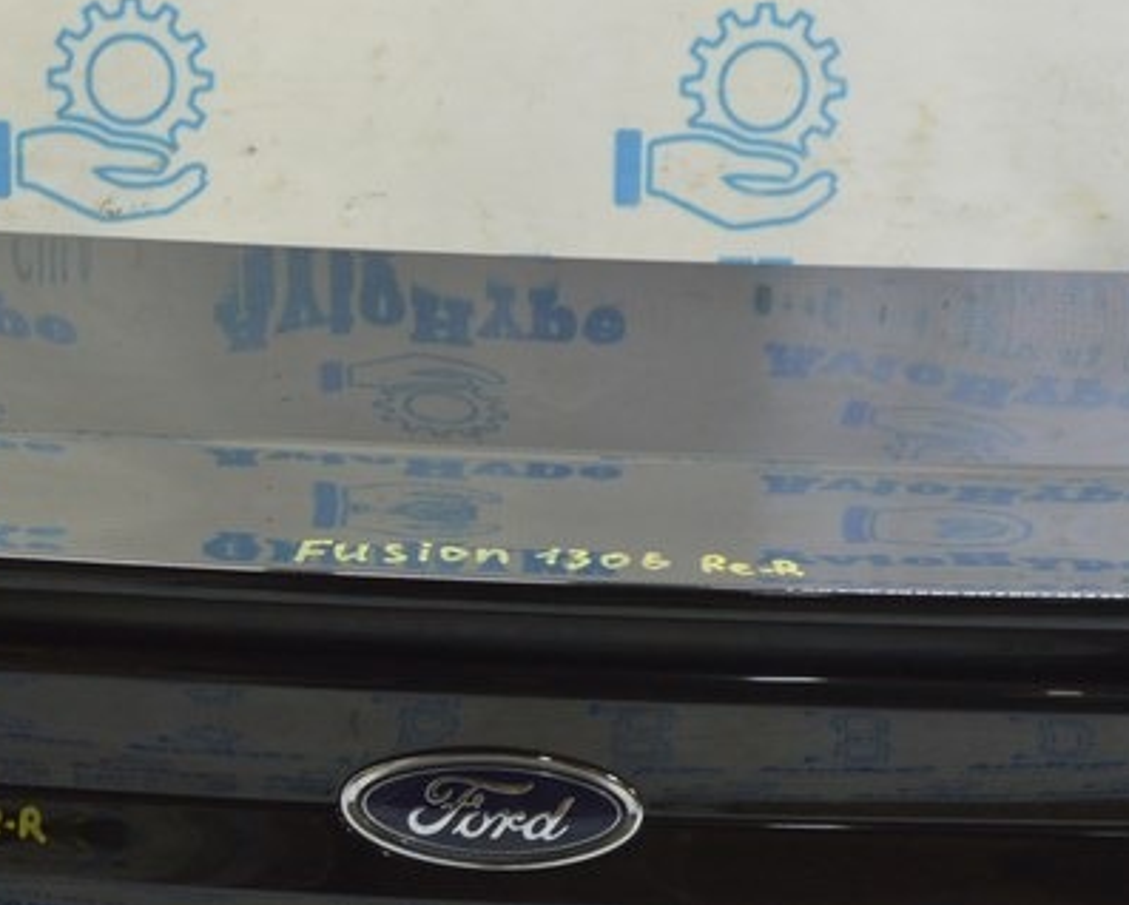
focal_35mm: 87
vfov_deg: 17.5
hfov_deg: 21.9
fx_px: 2908
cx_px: 418
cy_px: 778
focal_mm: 24
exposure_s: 1/20
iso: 400
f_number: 5.6
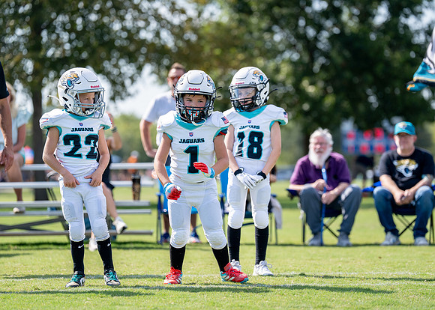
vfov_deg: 8.8
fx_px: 2021
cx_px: 224
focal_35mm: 164
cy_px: 146
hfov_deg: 12.3
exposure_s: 1/2500
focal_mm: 145
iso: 200
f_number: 2.8
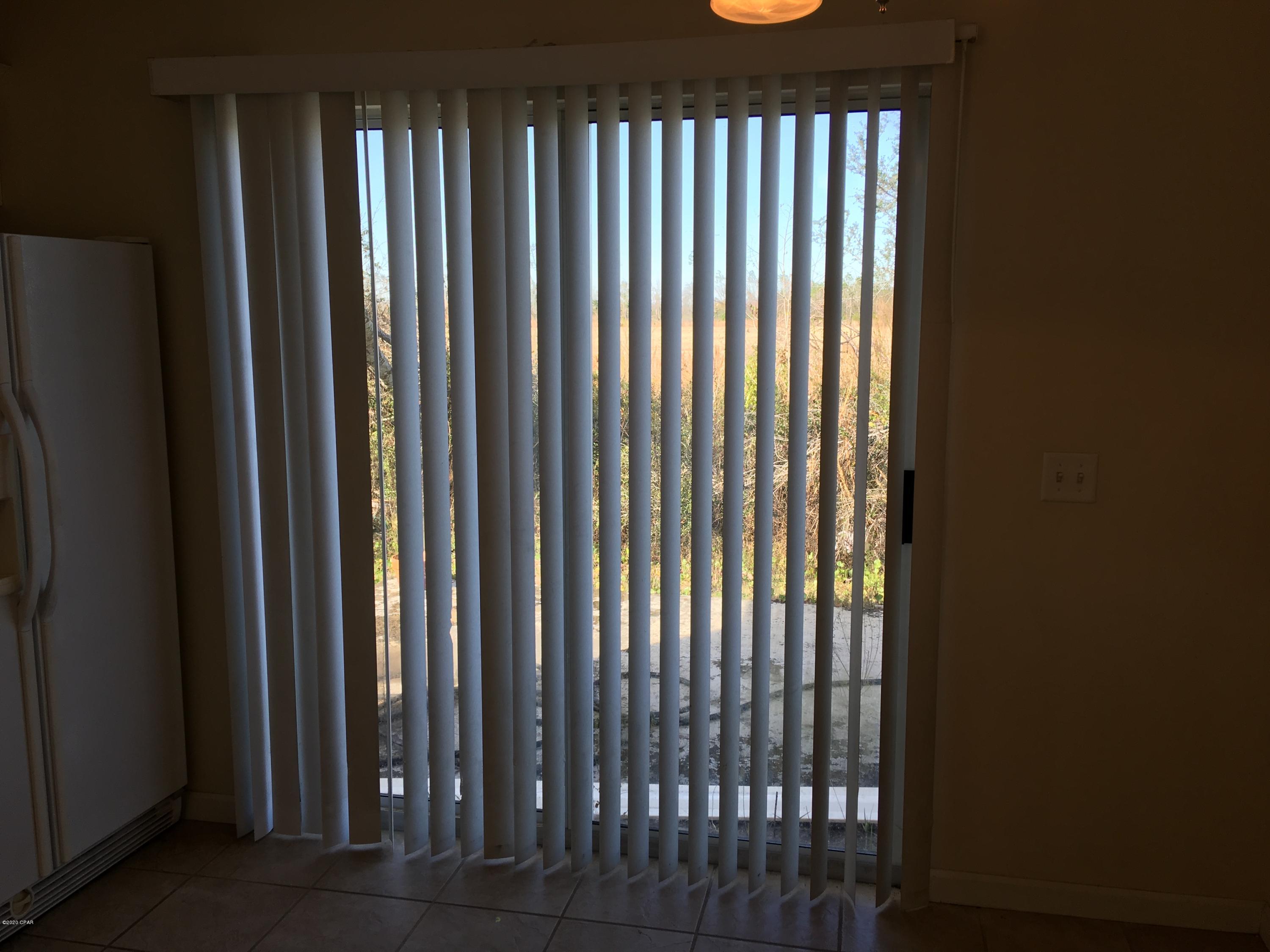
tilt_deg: -6.7
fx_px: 1064
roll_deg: +0.2
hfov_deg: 61.7
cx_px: 635
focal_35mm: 29
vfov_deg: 48.2
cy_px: 476
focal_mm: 4.15
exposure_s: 1/222
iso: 25
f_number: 2.2
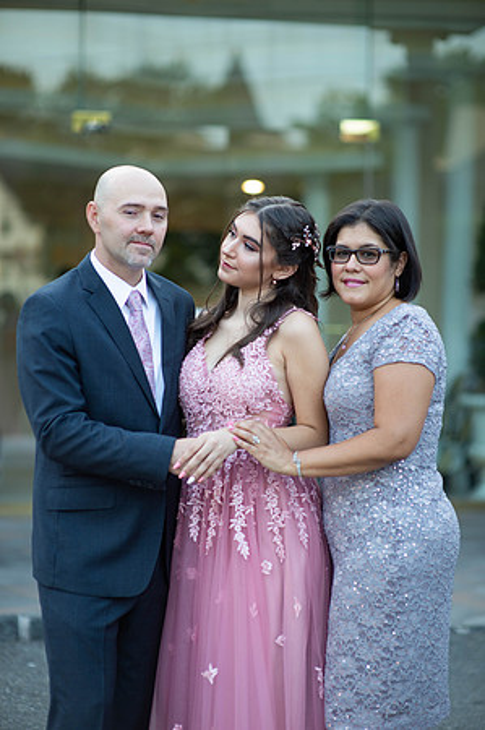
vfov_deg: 23.9
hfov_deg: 16.0
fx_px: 1722
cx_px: 242
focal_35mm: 85
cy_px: 365
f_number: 2
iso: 250
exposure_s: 1/500
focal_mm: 85
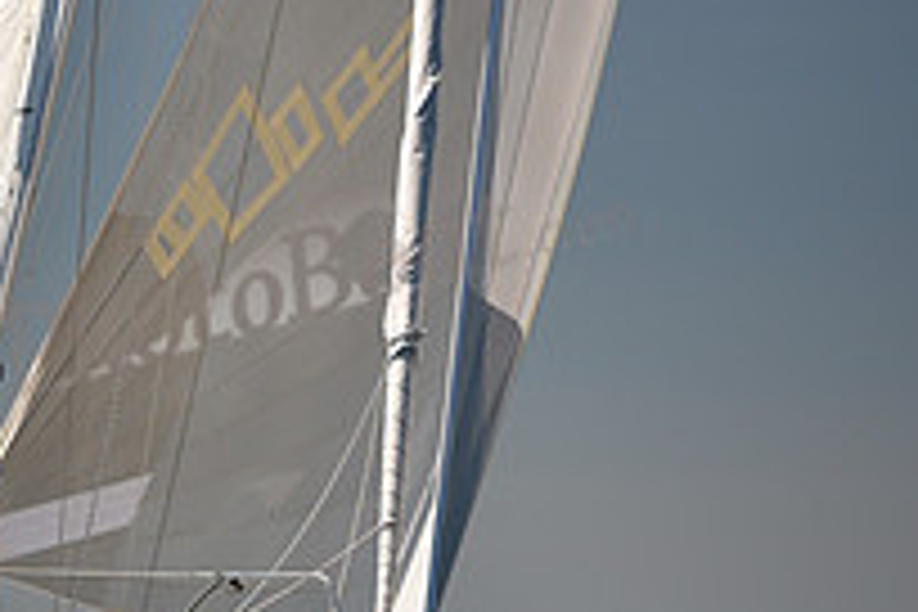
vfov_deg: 3.1
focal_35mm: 441
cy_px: 578
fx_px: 11245
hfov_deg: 4.7
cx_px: -230
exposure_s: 1/1600
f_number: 4
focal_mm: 155
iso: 250
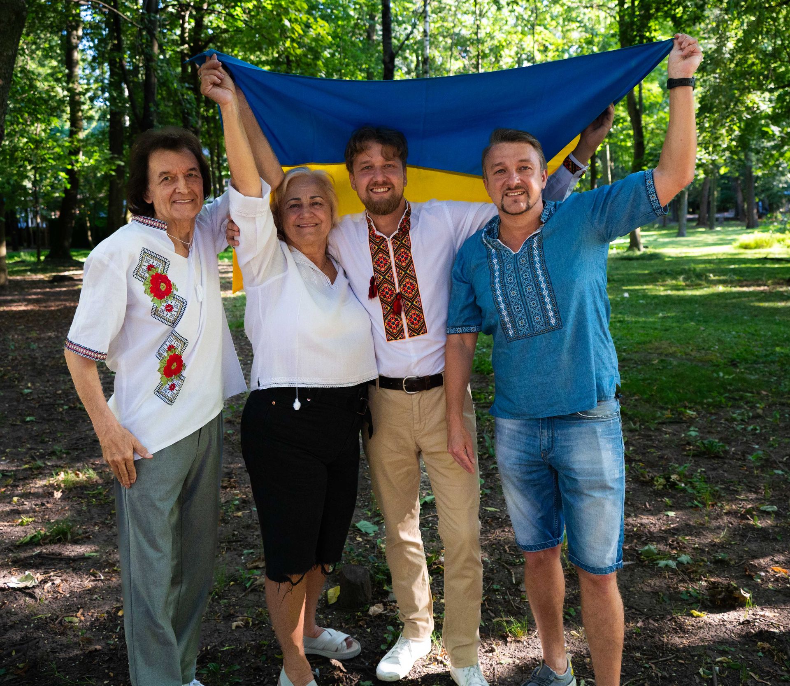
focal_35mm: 33
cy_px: 314
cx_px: 399
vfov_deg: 46.0
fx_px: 806
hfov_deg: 52.2
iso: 2000
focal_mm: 26
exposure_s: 1/500
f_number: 4.2
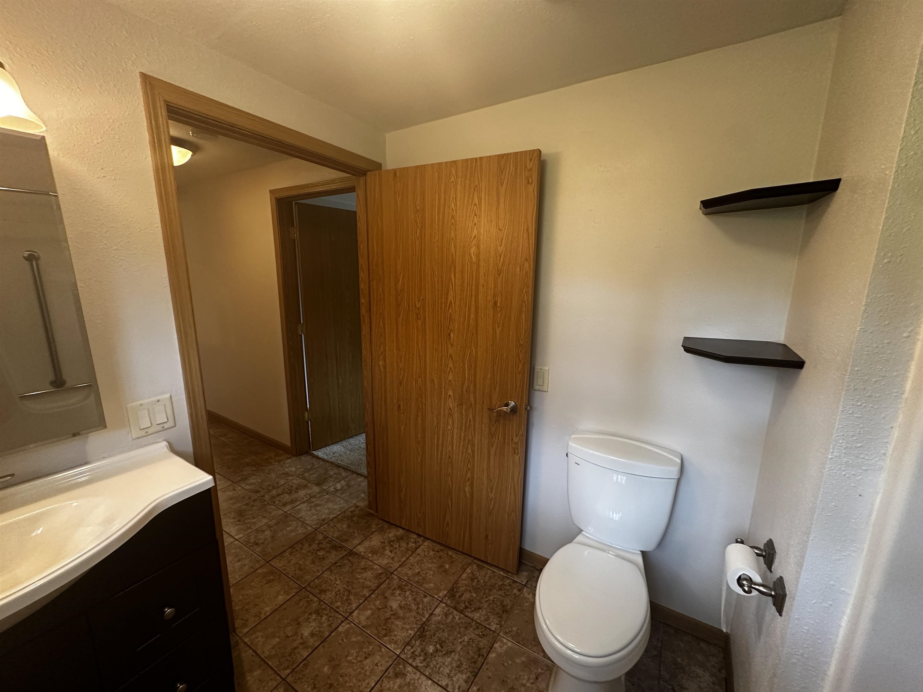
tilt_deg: -11.5
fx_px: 373
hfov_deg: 102.1
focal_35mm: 14
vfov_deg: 85.7
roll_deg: -0.8
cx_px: 462
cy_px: 346
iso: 320
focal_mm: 2.22
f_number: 2.2
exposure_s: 1/60
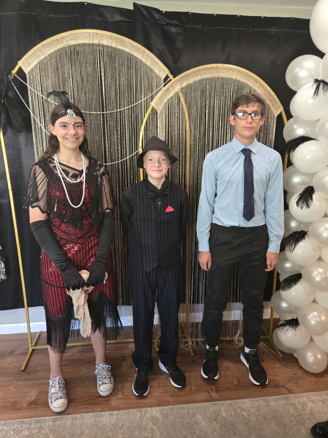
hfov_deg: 58.9
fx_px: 291
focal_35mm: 23
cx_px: 164
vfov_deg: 73.9
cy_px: 219
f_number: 1.8
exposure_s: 1/60
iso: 640
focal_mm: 5.4
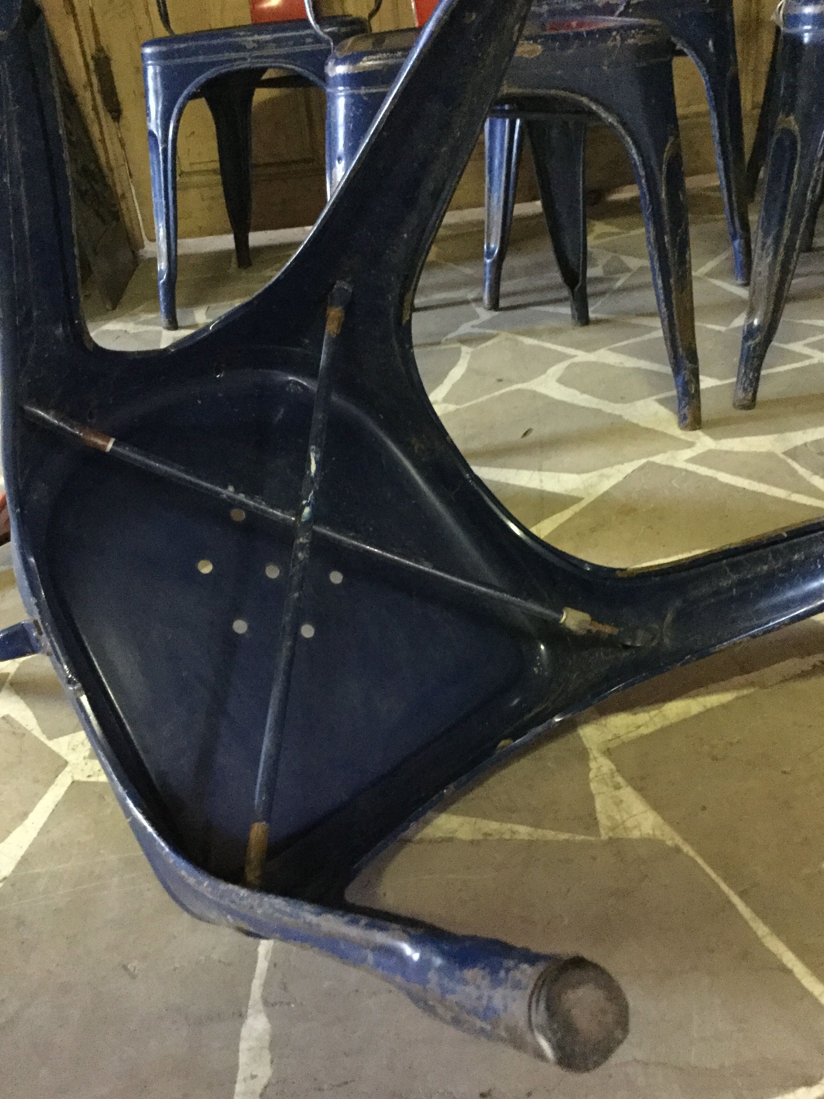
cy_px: 552
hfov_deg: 44.2
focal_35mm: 32
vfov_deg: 56.8
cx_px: 416
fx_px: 1016
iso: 800
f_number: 2.4
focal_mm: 3.3
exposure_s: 1/17
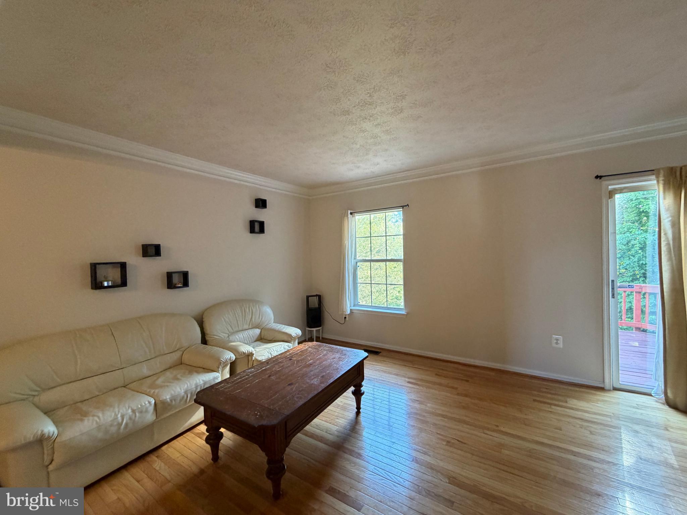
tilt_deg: -0.5
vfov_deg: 85.7
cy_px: 258
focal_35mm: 14
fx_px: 278
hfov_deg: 102.1
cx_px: 344
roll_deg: +1.4
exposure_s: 1/60
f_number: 2.2
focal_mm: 2.22
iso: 250
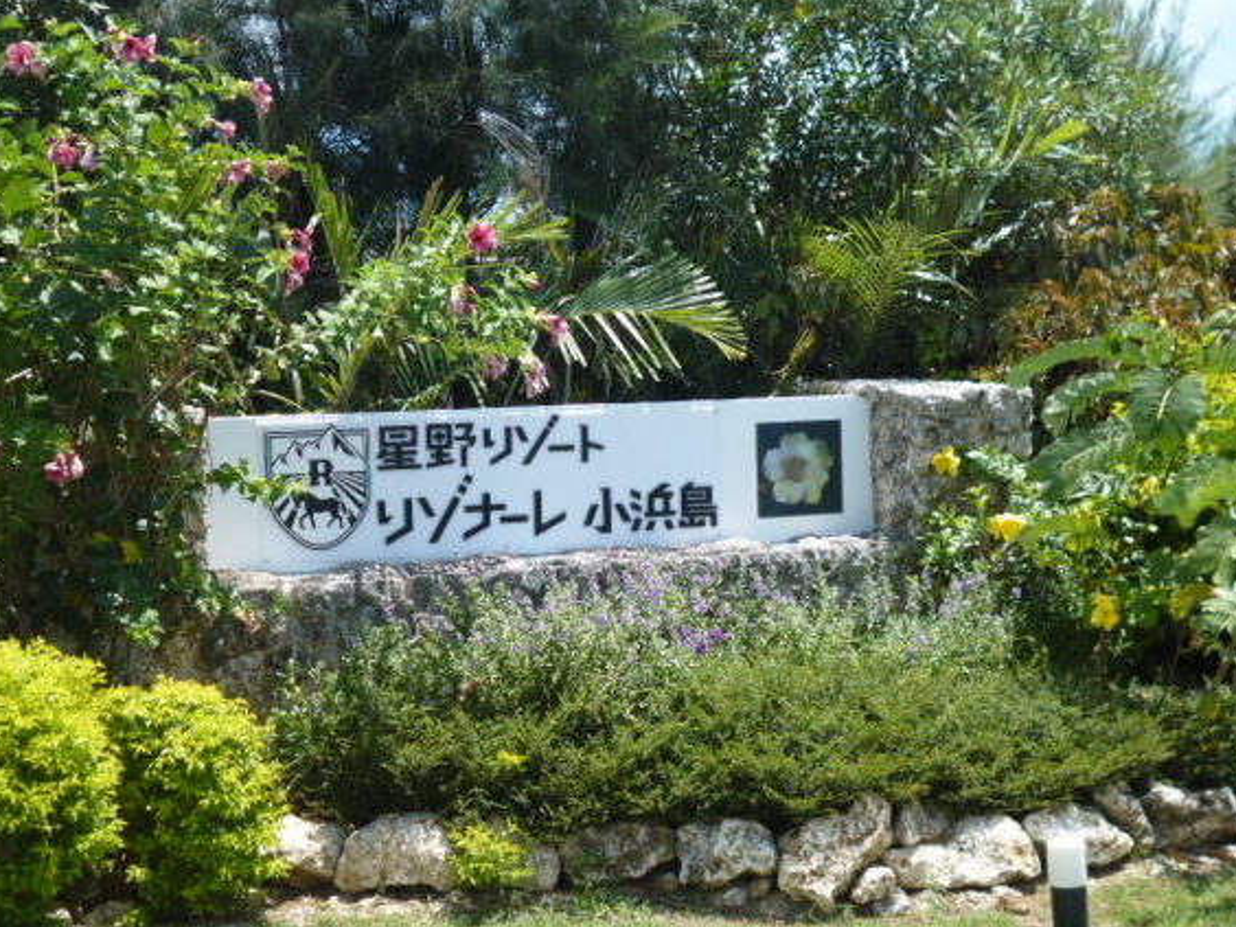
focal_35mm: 50
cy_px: 438
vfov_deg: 29.1
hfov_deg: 38.2
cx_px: 609
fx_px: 1785
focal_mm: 8.1
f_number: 3.8
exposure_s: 1/400
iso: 100
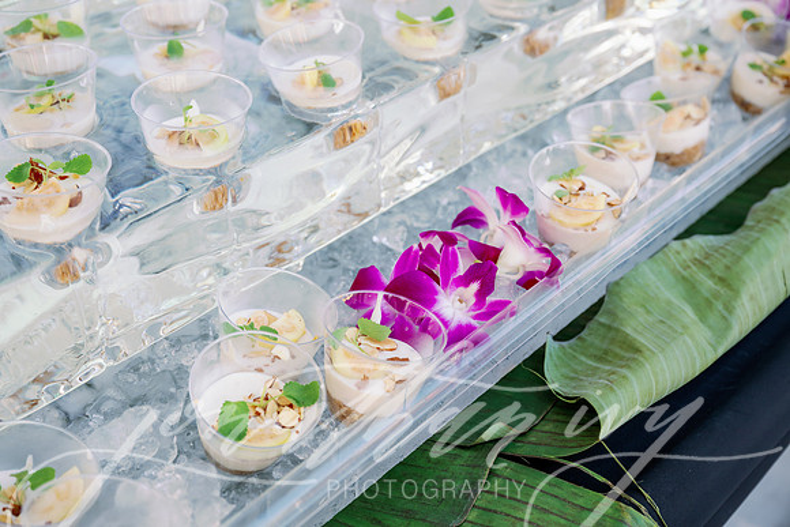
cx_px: 395
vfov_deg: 29.3
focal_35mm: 46
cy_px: 264
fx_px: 1010
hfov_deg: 42.7
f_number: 4.5
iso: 200
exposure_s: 1/320
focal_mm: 46
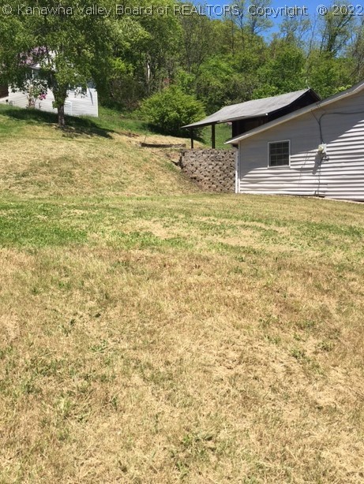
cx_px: 182
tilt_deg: -9.4
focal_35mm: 29
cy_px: 242
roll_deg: +1.7
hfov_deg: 48.3
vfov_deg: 61.6
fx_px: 406
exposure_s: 1/1399
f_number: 2.2
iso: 25
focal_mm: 4.15
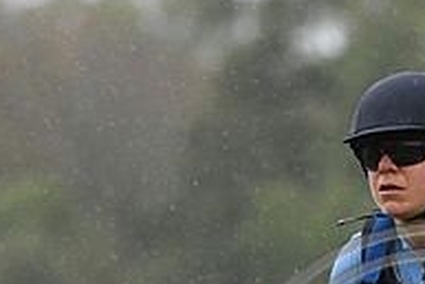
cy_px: 417
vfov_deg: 1.2
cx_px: 418
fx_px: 13846
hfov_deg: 1.8
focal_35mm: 1172
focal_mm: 260
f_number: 4.5
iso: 2000
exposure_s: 1/1250
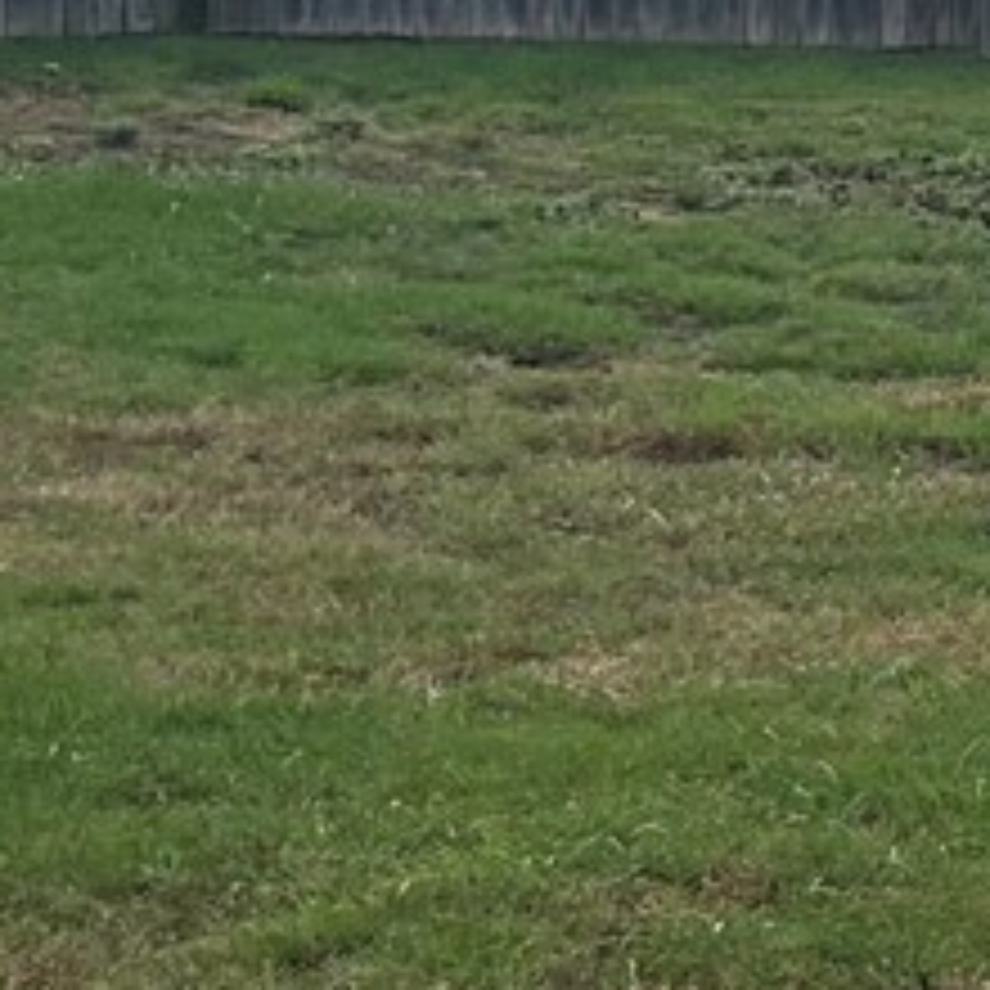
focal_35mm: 214
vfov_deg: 8.0
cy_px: -468
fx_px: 6924
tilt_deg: -3.3
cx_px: 1598
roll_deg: -1.8
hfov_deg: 8.0
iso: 50
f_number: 1.6
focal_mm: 5.96
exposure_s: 1/6711
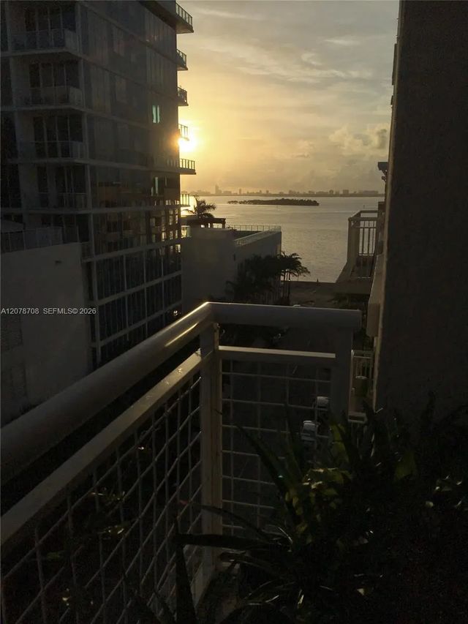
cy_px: 312
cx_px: 234
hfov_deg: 48.2
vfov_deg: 61.7
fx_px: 523
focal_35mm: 29
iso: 25
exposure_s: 1/15385
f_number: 2.2
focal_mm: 4.15
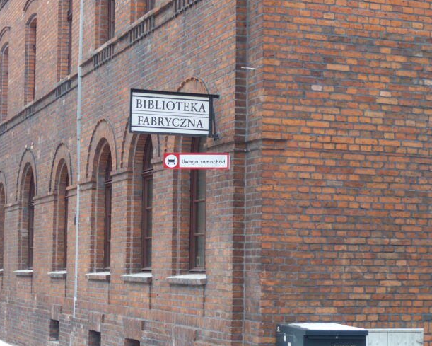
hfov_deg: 23.5
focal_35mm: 81
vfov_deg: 18.9
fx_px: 1036
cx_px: 183
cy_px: 195
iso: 100
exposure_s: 1/125
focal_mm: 11.9
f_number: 2.8
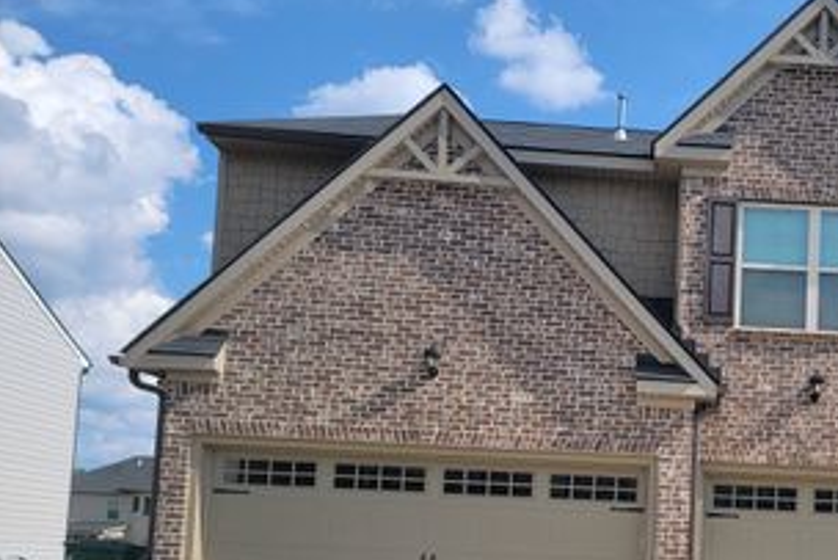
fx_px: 955
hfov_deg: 44.7
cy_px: 506
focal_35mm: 41
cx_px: 686
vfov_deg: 31.1
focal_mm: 6.7
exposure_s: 1/1222
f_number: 1.8
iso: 16
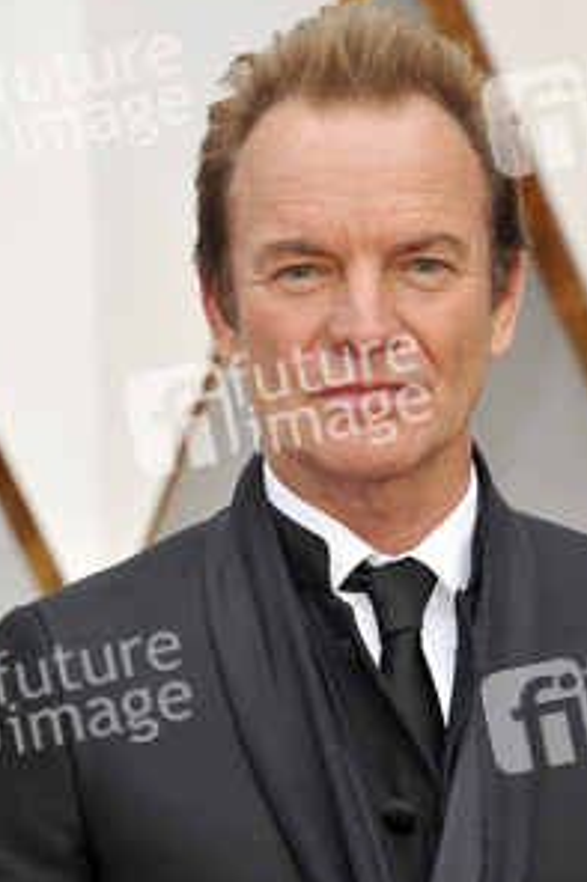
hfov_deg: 3.4
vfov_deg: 5.1
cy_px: 554
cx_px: 365
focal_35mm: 406
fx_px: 9941
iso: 1000
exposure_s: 1/250
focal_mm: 300
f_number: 8
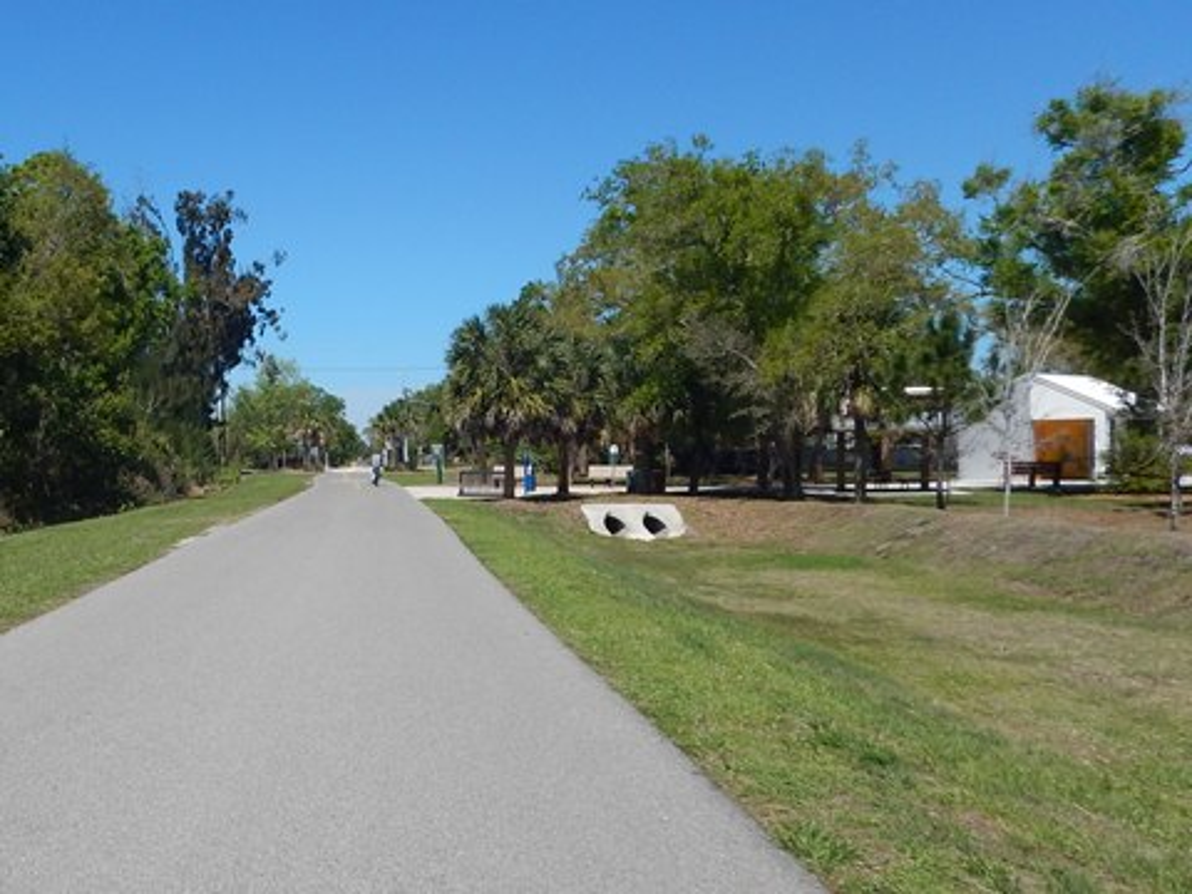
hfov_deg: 71.6
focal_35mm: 24
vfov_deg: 56.8
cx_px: 596
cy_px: 447
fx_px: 826
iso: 125
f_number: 4.1
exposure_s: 1/1250
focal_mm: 4.3
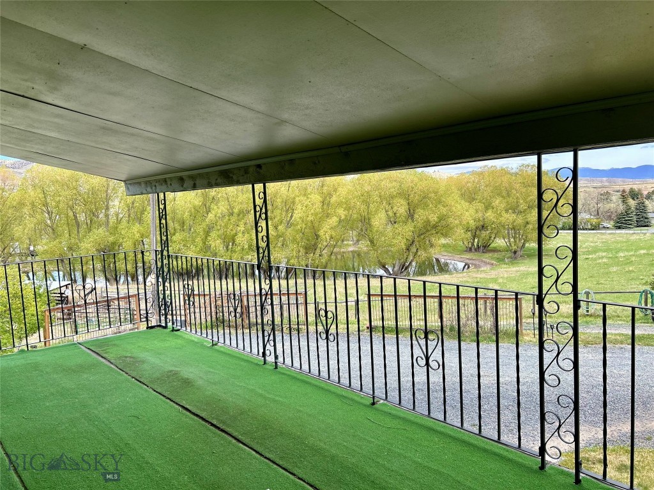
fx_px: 491
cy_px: 245
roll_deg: +2.6
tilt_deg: -4.7
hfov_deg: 67.3
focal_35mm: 26
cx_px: 327
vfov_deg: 53.1
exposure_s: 1/827
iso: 50
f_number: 1.5
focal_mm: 5.7
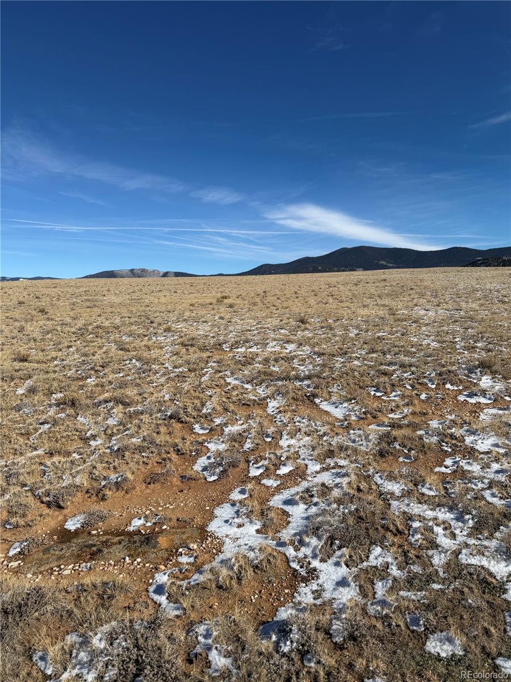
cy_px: 341
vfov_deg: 71.6
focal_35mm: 24
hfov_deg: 56.8
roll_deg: +1.5
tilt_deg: -6.1
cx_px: 256
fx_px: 472
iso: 80
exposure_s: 1/7353
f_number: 1.78
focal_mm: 6.76
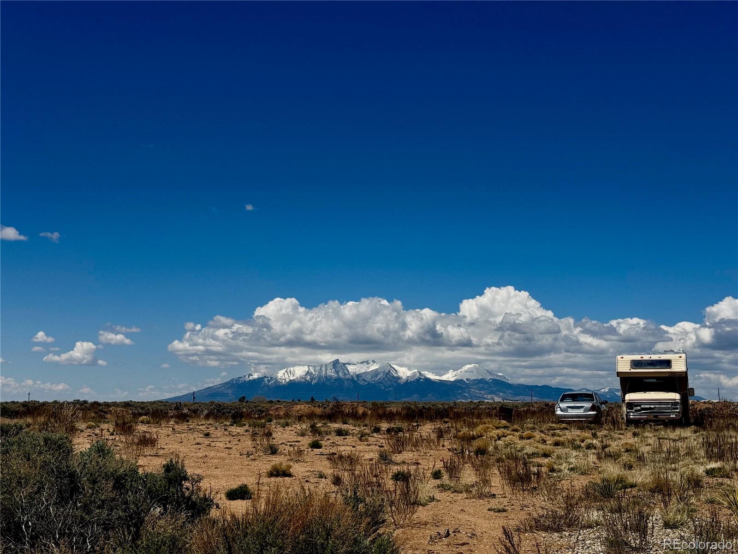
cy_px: 277
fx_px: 1023
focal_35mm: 48
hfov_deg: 39.7
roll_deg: -1.6
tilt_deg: +6.3
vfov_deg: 30.3
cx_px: 369
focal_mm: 6.76
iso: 64
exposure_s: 1/9009
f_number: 1.78
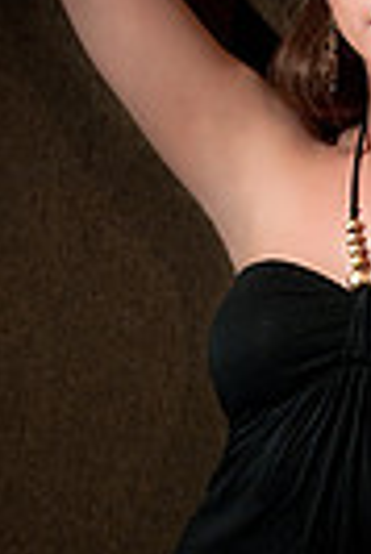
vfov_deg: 5.8
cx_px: 419
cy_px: 462
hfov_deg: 3.9
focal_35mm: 354
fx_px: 5458
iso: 1600
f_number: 2.8
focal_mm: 70
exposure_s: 1/100
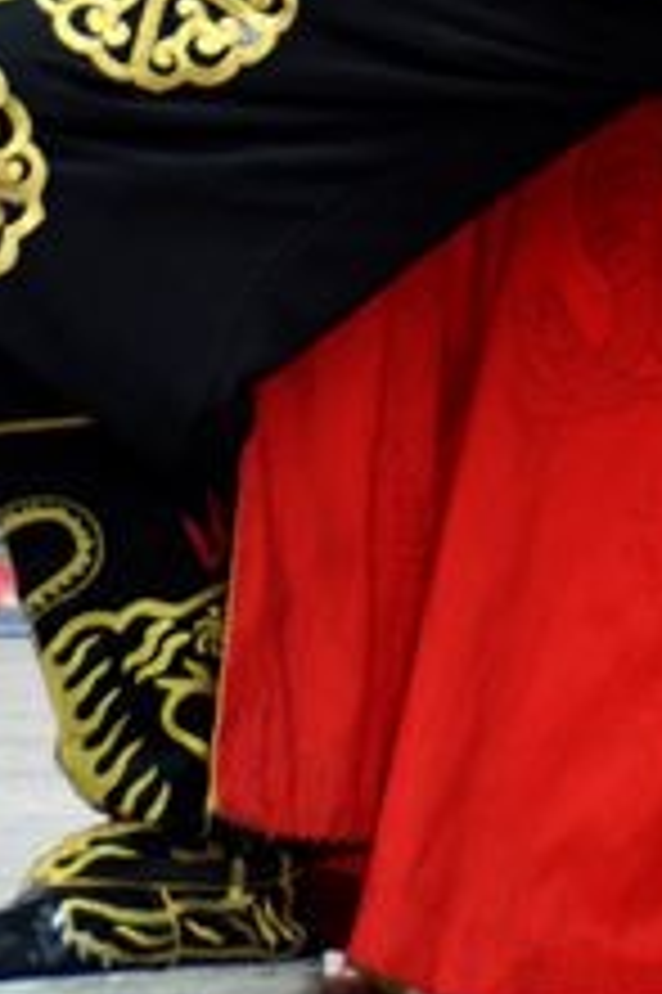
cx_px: 838
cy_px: -555
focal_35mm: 318
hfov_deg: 4.3
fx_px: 8785
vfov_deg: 6.4
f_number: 7.1
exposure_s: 1/200
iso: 200
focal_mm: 52
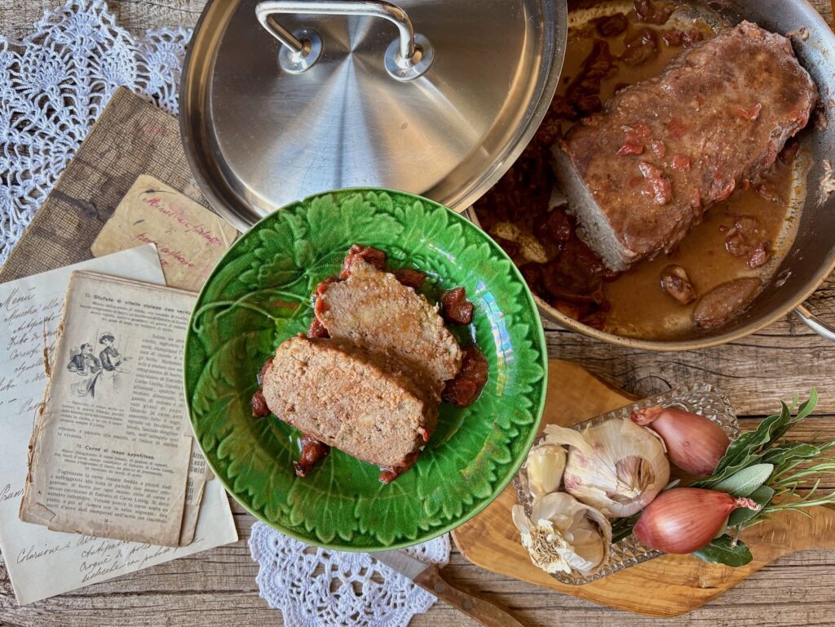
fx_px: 627
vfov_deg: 53.1
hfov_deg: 67.3
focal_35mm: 26
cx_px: 418
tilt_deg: -85.9
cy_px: 314
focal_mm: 5.96
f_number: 1.6
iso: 125
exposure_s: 1/95
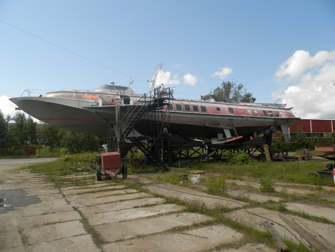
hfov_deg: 69.4
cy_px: 126
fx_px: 242
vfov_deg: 54.9
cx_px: 168
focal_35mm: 25
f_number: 3.1
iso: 80
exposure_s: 1/1000
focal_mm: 4.5
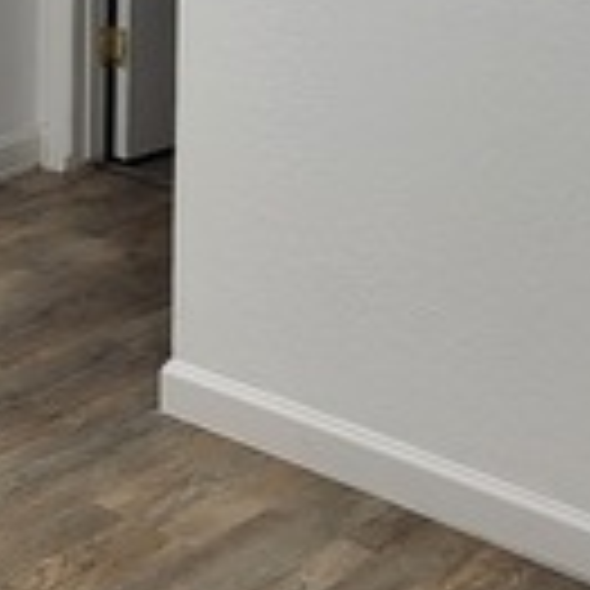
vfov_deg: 14.3
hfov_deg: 14.1
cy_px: -167
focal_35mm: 117
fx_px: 2256
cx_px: -250
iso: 160
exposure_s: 1/120
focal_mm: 5.4
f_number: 1.8
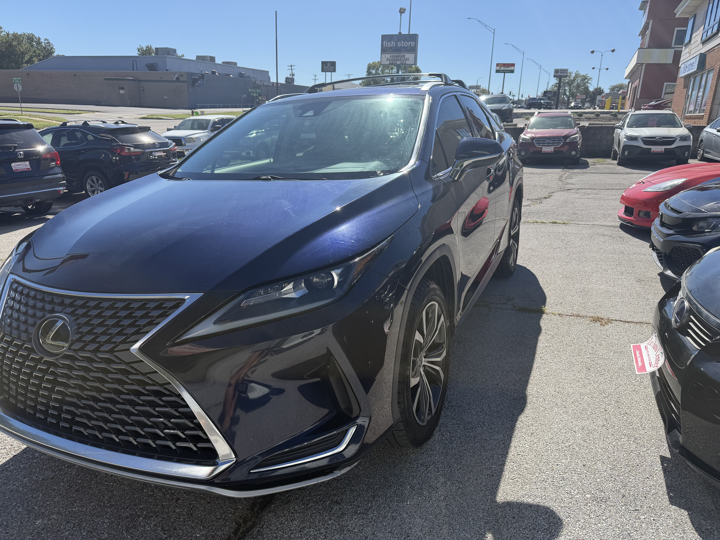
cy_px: 270
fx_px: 499
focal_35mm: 24
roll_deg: -2.6
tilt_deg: -17.2
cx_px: 360
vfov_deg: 56.8
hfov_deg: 71.6
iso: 80
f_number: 1.78
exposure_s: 1/3584
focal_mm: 6.76
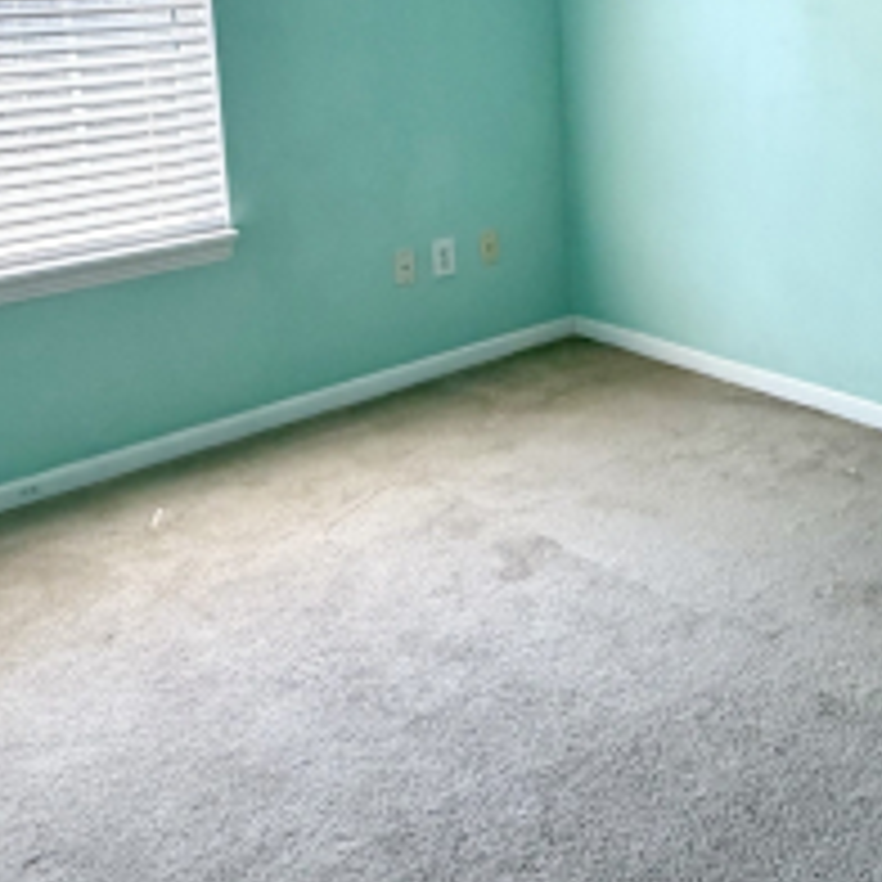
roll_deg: +1.6
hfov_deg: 37.5
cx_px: 785
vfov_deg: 38.3
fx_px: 1211
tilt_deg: -9.8
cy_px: 153
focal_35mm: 42
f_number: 2.2
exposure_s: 1/121
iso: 250
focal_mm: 2.22
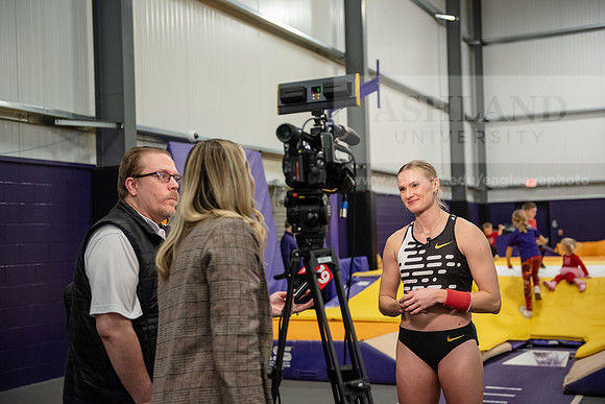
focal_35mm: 52
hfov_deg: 38.2
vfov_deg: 26.0
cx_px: 302
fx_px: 874
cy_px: 202
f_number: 3.2
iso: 4000
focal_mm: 52
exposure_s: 1/400
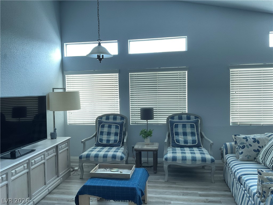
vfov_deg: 48.2
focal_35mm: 29
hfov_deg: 61.7
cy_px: 102
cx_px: 136
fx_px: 229
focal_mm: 3
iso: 125
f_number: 1.8
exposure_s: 1/60
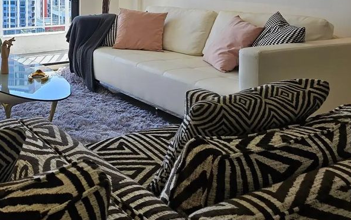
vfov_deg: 28.7
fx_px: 402
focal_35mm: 42
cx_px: 64
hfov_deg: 44.6
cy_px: 2
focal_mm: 6.3
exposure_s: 1/180
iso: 50
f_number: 1.7
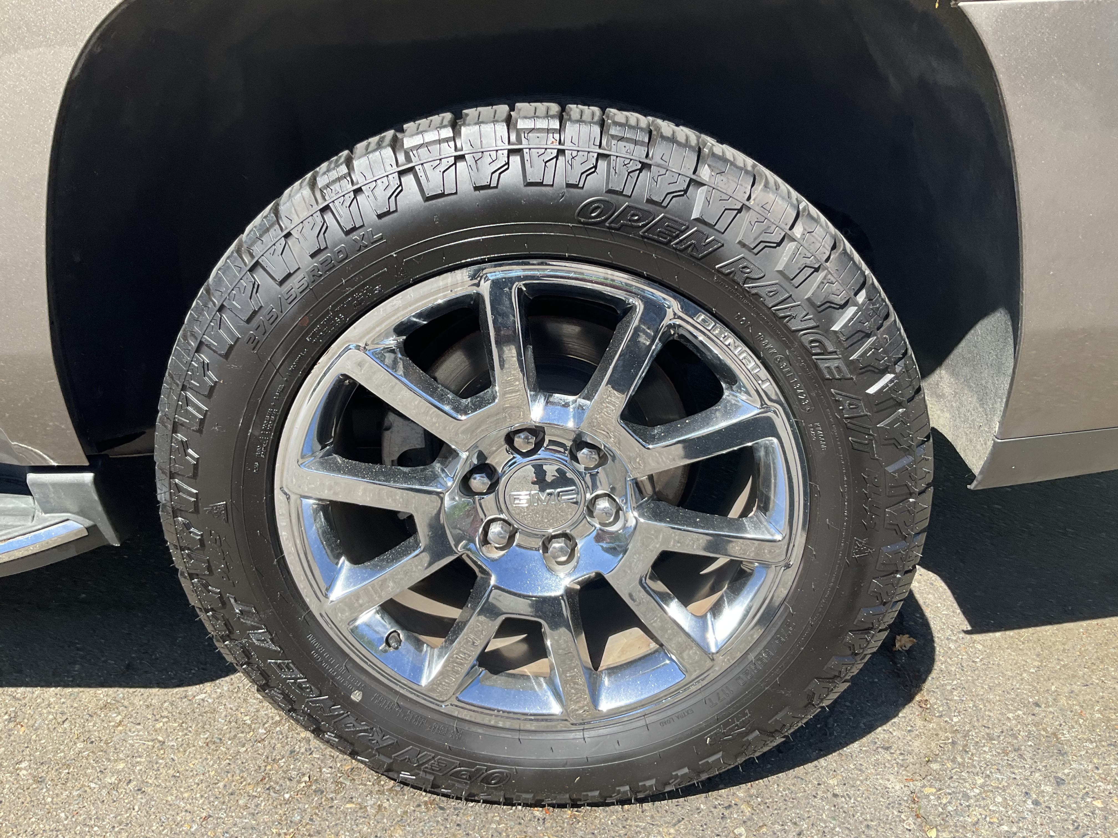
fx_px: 937
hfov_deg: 61.7
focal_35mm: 29
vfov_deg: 48.2
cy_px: 419
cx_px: 559
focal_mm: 3
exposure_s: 1/461
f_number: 1.8
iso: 25
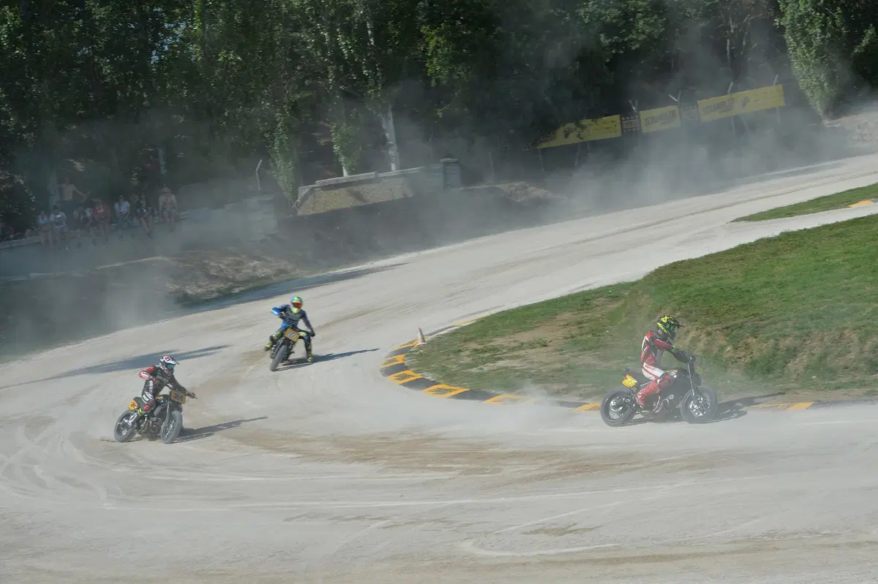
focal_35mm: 110
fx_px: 2682
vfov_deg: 12.4
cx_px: 439
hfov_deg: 18.6
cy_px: 292
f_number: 10
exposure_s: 1/250
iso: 100
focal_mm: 110
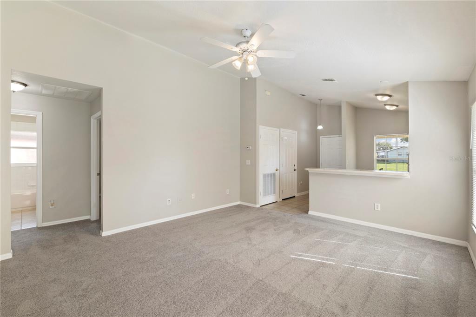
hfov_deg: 100.4
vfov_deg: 77.3
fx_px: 198
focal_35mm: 15
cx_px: 238
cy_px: 158
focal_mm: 15
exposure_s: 1/4
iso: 400
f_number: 10
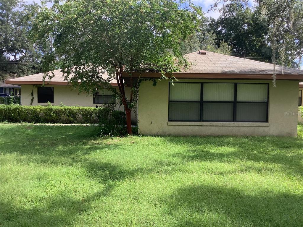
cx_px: 152
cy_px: 114
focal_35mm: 31
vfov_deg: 45.4
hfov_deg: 58.4
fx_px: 271
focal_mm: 3.3
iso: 25
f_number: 2.4
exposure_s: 1/302
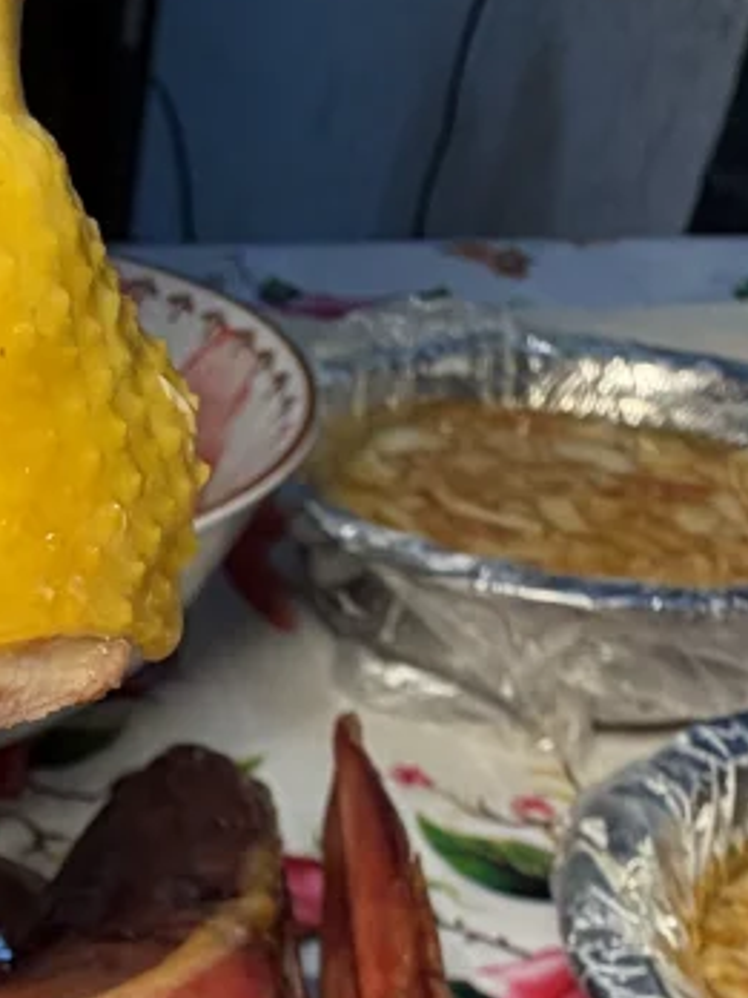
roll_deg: -1.4
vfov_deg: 31.1
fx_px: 1671
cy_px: 966
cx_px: -166
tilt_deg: -38.7
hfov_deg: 23.0
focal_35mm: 58
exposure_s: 1/120
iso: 64
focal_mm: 2.22
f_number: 2.2
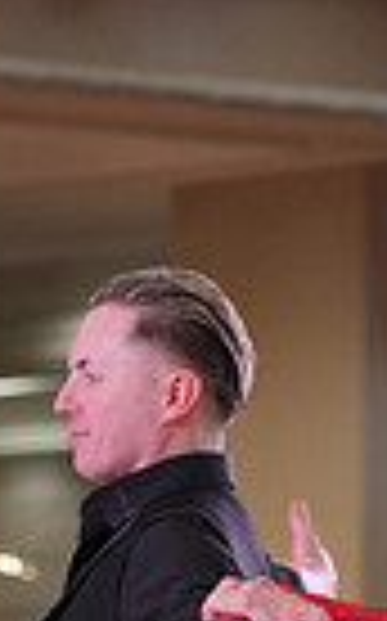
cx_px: 443
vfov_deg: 4.5
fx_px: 7897
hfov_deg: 2.8
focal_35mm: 467
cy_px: 1008
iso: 1600
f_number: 4
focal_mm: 109
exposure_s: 1/500
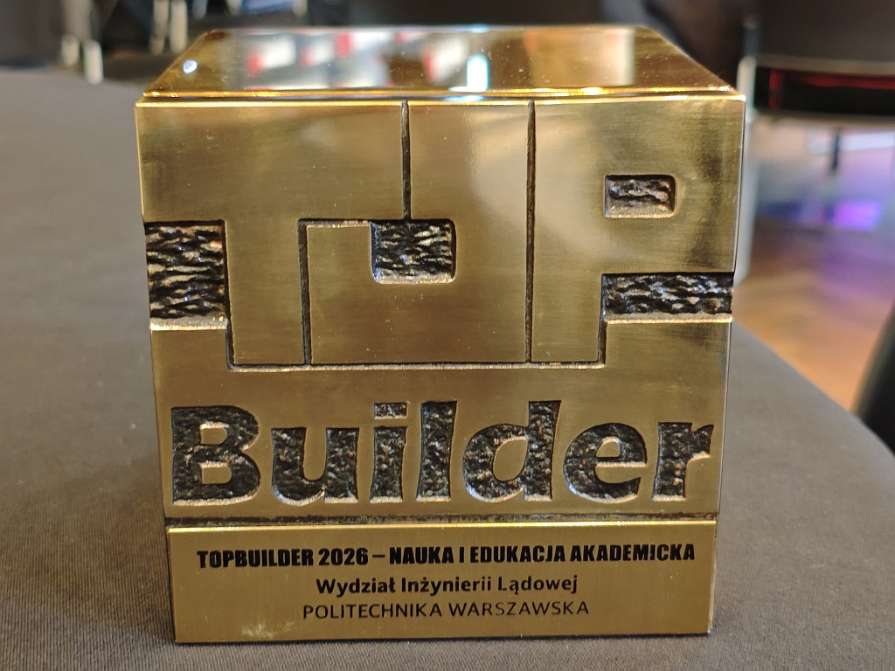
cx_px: 448
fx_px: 1344
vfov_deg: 28.0
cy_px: 336
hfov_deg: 36.8
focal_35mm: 52
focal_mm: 4.94
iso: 800
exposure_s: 1/25
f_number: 1.5
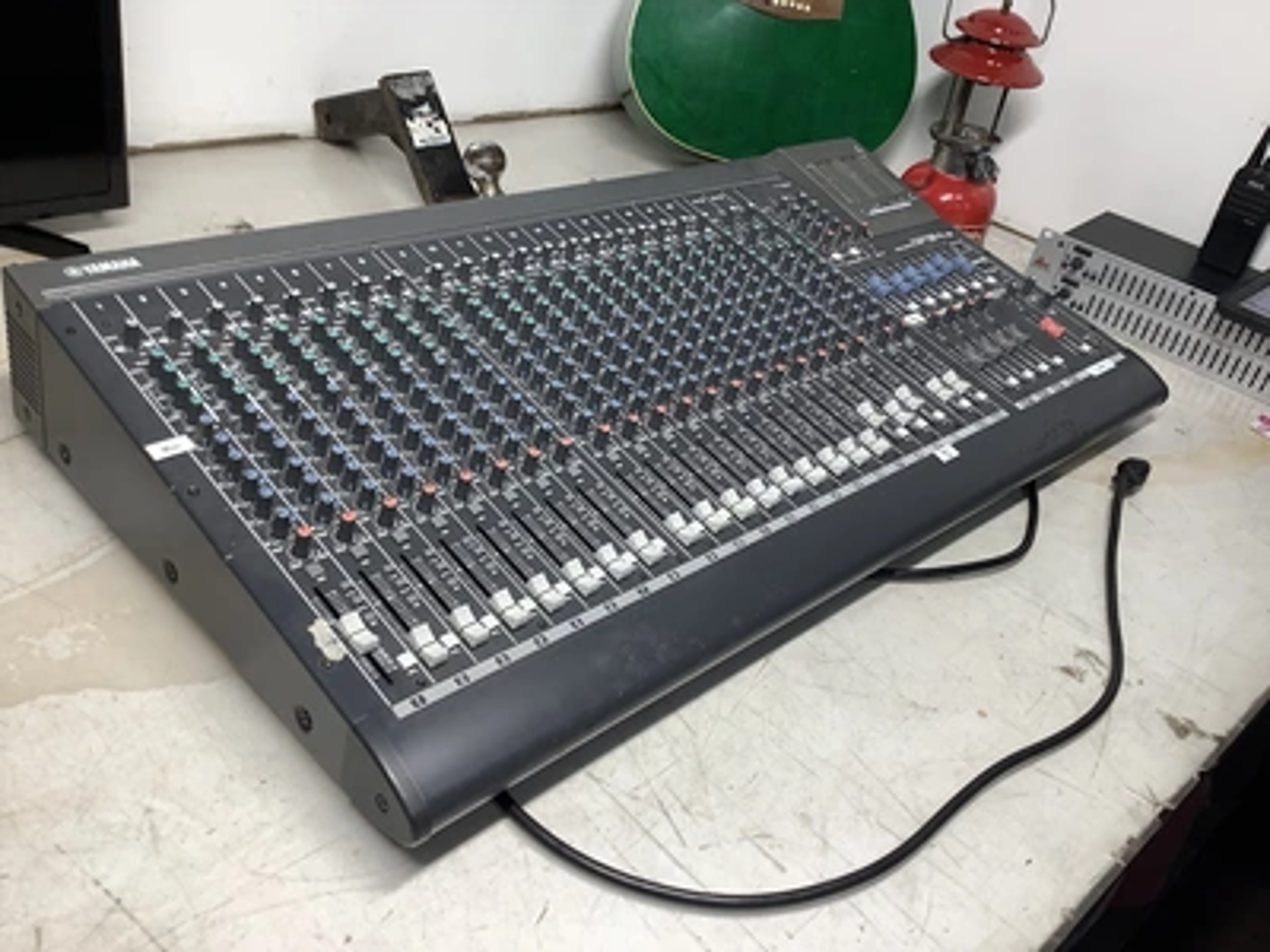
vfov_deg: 45.4
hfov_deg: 58.4
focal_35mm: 31
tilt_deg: -34.5
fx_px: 1137
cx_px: 635
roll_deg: -12.3
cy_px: 476
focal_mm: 3.3
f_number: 2.4
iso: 64
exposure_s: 1/60
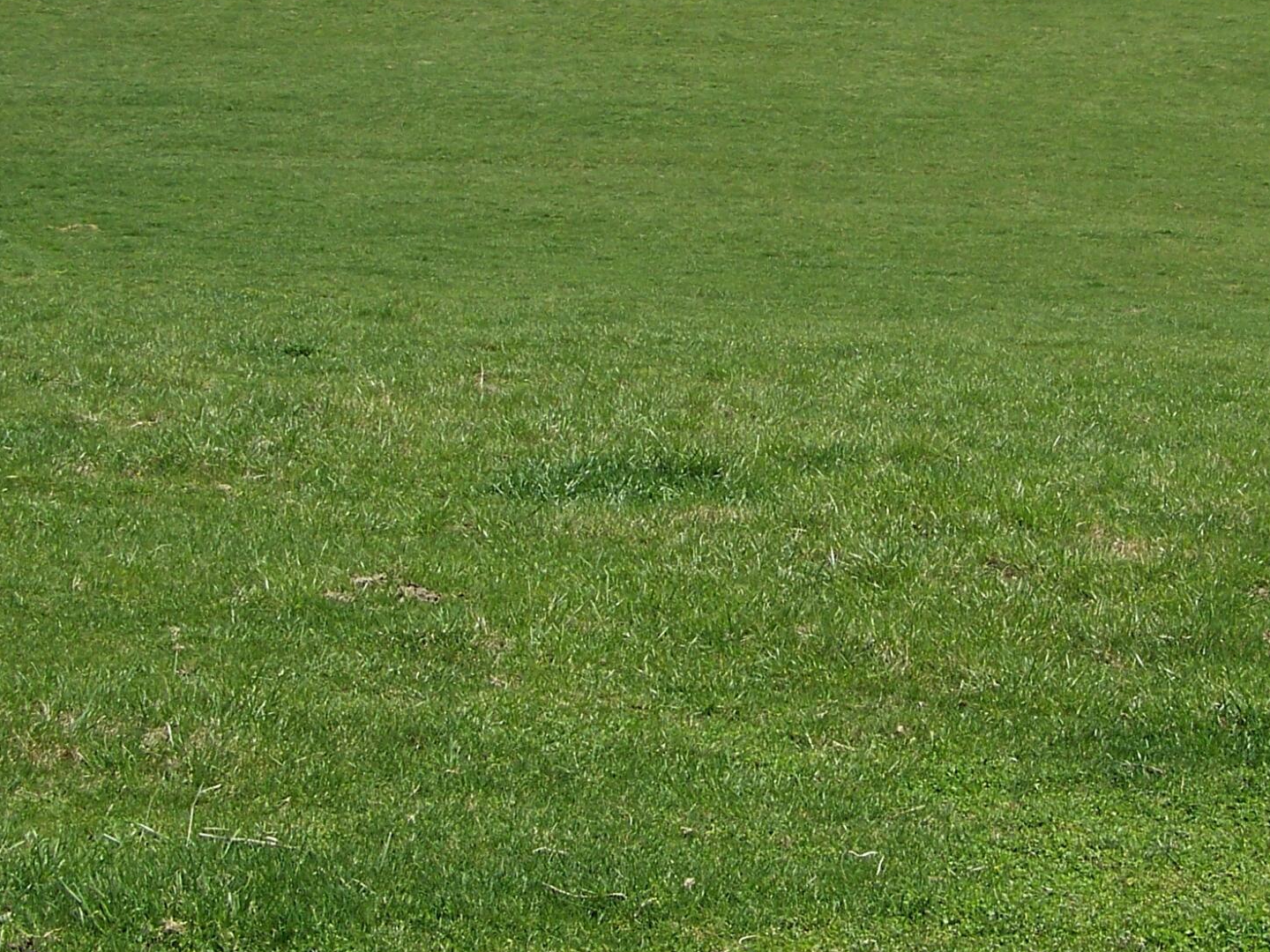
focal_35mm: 75
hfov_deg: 25.9
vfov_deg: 19.6
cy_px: 345
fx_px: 2752
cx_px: 841
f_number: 4
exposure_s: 1/500
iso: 64
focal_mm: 5.85
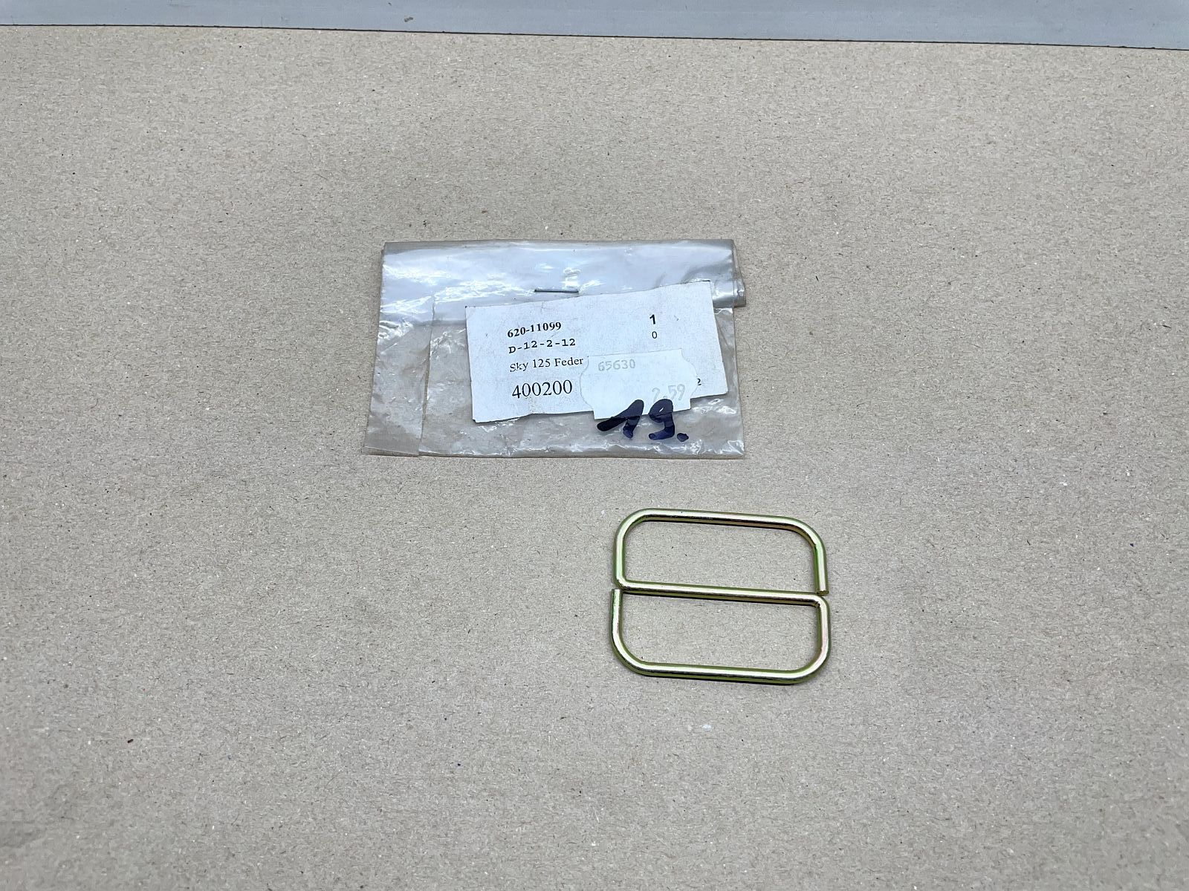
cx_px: 594
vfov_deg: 53.1
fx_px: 893
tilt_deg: -64.2
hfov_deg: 67.3
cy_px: 446
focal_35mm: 26
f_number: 1.6
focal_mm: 4.2
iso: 40
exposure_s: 1/100
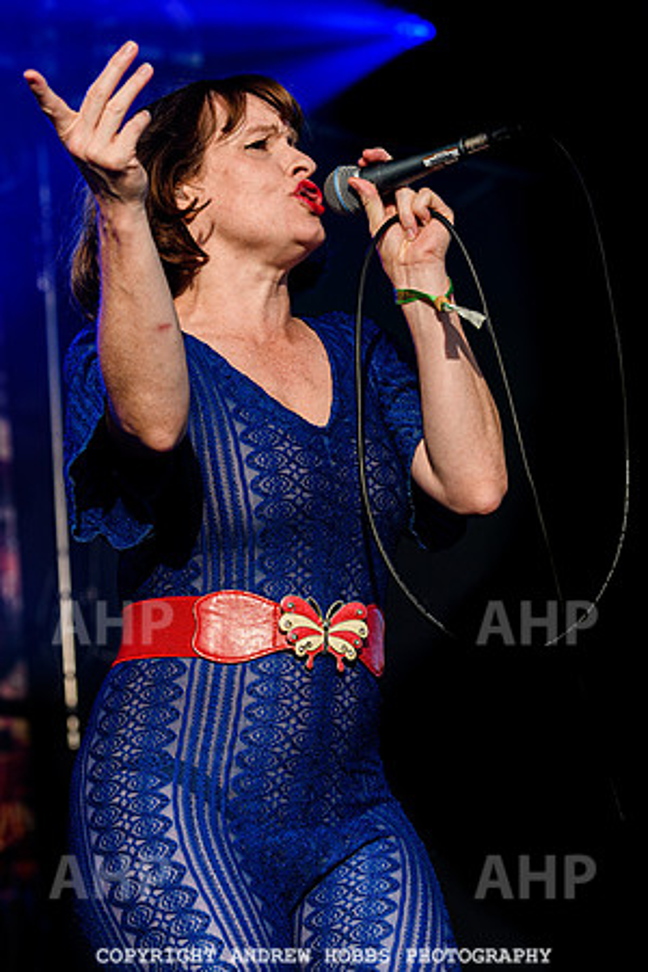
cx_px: 302
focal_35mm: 145
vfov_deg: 14.1
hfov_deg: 9.4
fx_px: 3923
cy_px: 398
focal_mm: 82
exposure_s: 1/4000
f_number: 4
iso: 400
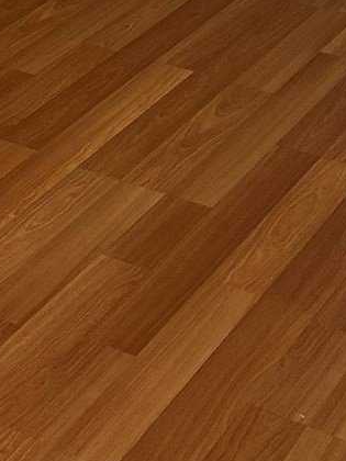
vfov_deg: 15.2
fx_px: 1559
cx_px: -228
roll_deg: -1.3
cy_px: -286
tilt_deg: -10.6
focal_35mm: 117
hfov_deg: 11.9
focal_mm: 6.86
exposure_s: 1/60
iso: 250
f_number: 1.78
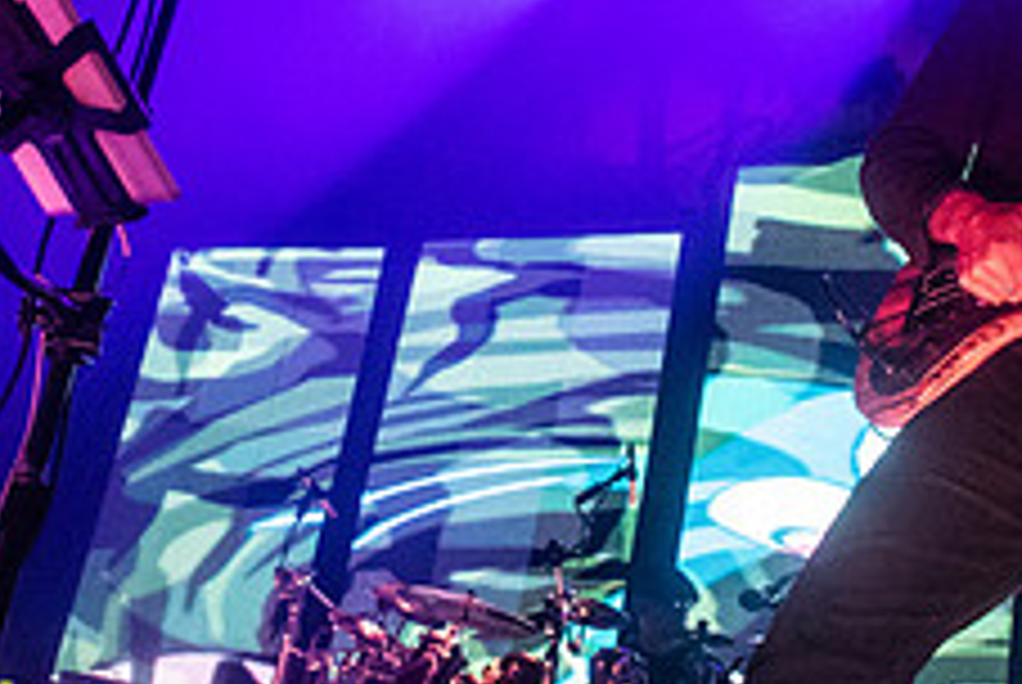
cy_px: 185
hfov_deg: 33.9
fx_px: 1677
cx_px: 569
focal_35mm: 59
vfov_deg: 22.9
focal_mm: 20
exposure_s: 1/160
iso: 4000
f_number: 3.2
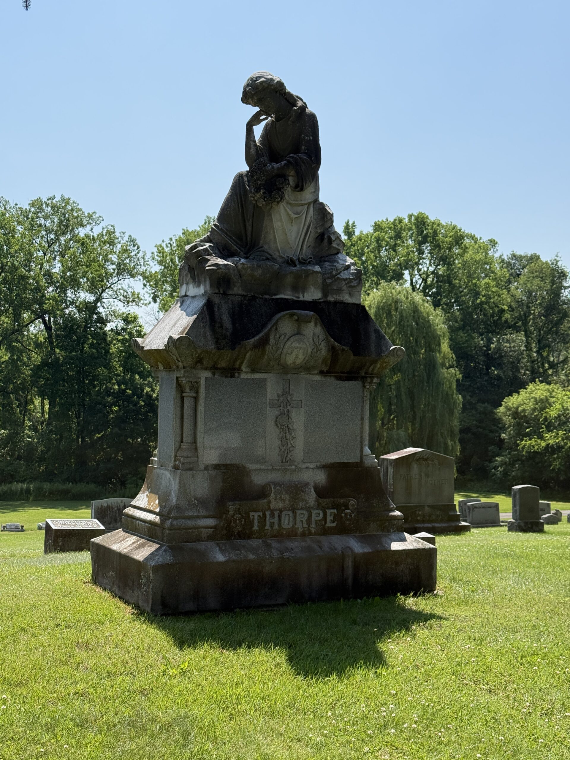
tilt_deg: -1.0
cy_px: 380
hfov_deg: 30.3
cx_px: 285
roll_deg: -1.1
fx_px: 1054
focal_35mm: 48
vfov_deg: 39.7
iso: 80
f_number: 1.78
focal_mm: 6.76
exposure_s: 1/5208
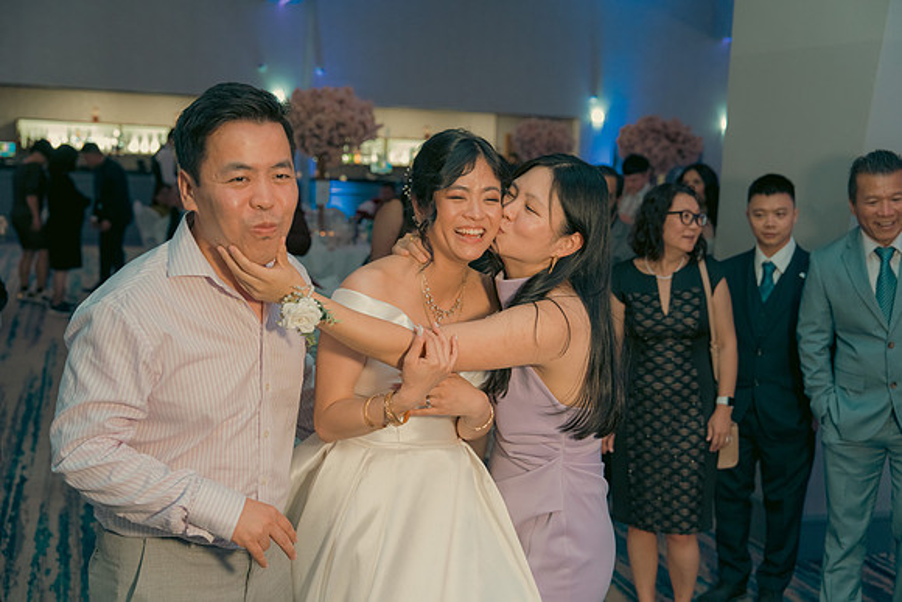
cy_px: 301
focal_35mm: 45
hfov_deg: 43.6
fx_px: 1128
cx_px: 451
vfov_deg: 29.9
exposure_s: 1/160
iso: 1600
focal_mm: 45
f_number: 3.5
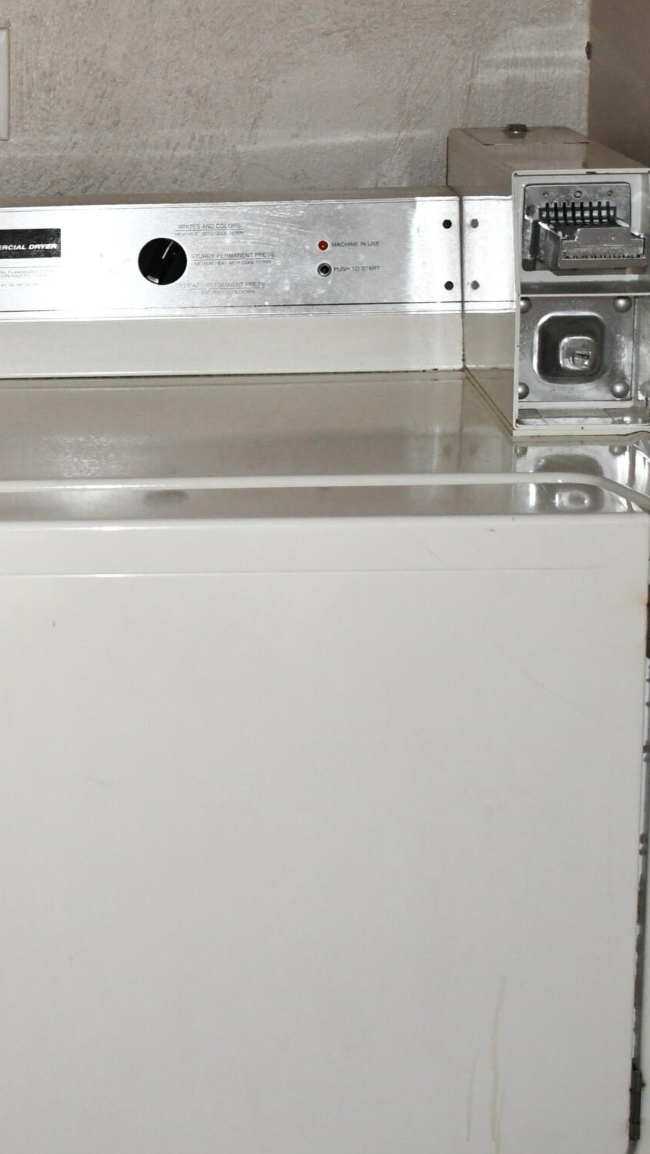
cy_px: 482
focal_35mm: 83
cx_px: -239
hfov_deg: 13.9
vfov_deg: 25.6
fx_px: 2542
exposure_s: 1/60
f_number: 4
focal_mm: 27
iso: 1800
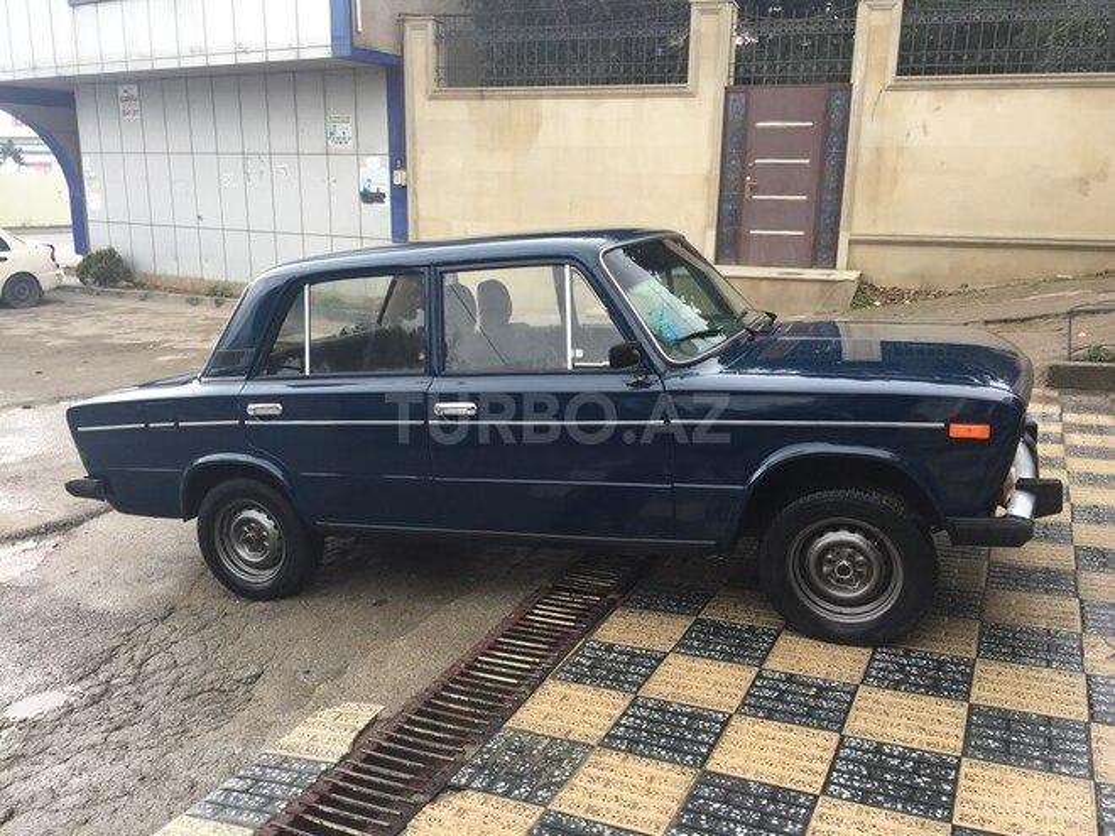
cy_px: 418
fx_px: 934
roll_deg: -1.6
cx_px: 558
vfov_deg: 48.2
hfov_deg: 61.7
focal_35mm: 29
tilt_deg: -14.7
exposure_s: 1/100
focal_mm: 4.15
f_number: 2.2
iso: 50
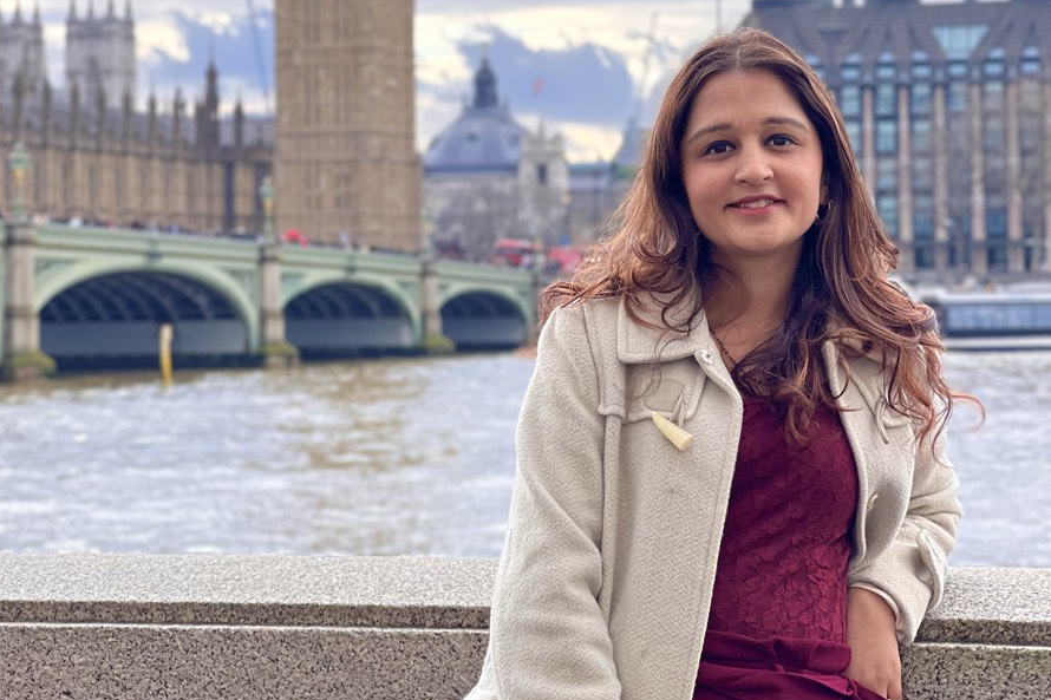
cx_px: 521
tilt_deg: +2.9
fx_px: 3152
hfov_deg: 18.9
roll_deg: +1.4
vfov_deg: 12.6
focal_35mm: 108
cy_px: 188
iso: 32
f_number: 2.8
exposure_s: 1/121
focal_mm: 9
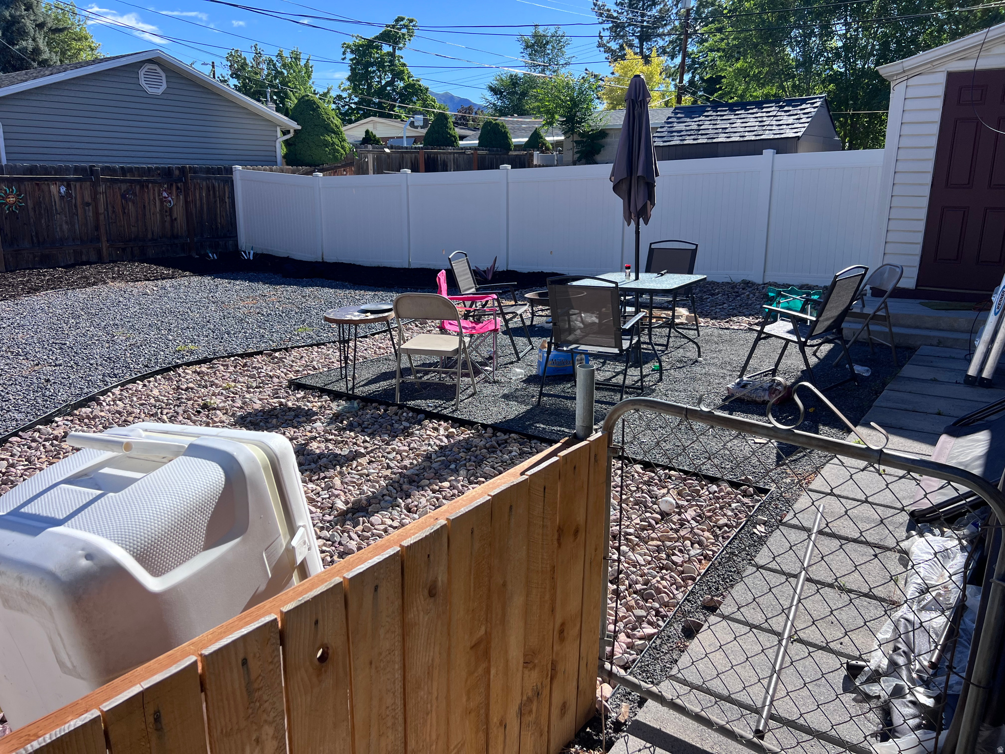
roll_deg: +0.3
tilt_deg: -13.6
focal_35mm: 26
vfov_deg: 53.1
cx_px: 502
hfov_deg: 67.3
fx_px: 755
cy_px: 377
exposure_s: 1/2045
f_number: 1.5
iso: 50
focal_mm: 5.7
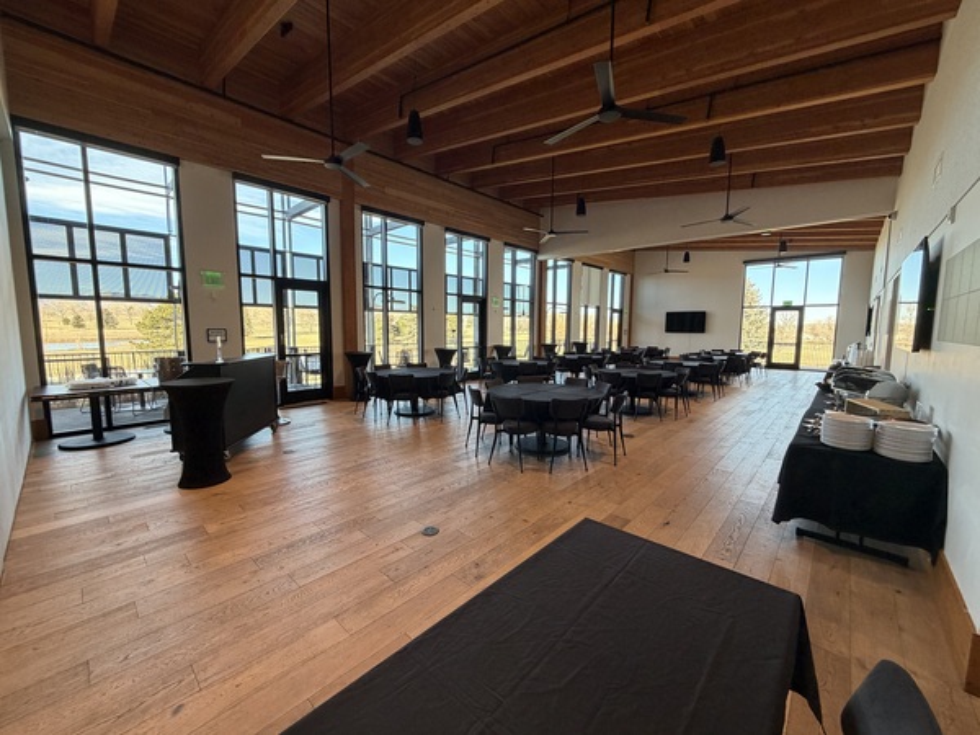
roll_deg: -0.8
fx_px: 396
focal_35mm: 14
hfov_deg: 102.1
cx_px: 490
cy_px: 368
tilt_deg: -5.5
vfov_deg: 85.7
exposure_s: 1/120
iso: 160
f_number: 2.2
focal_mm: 2.22
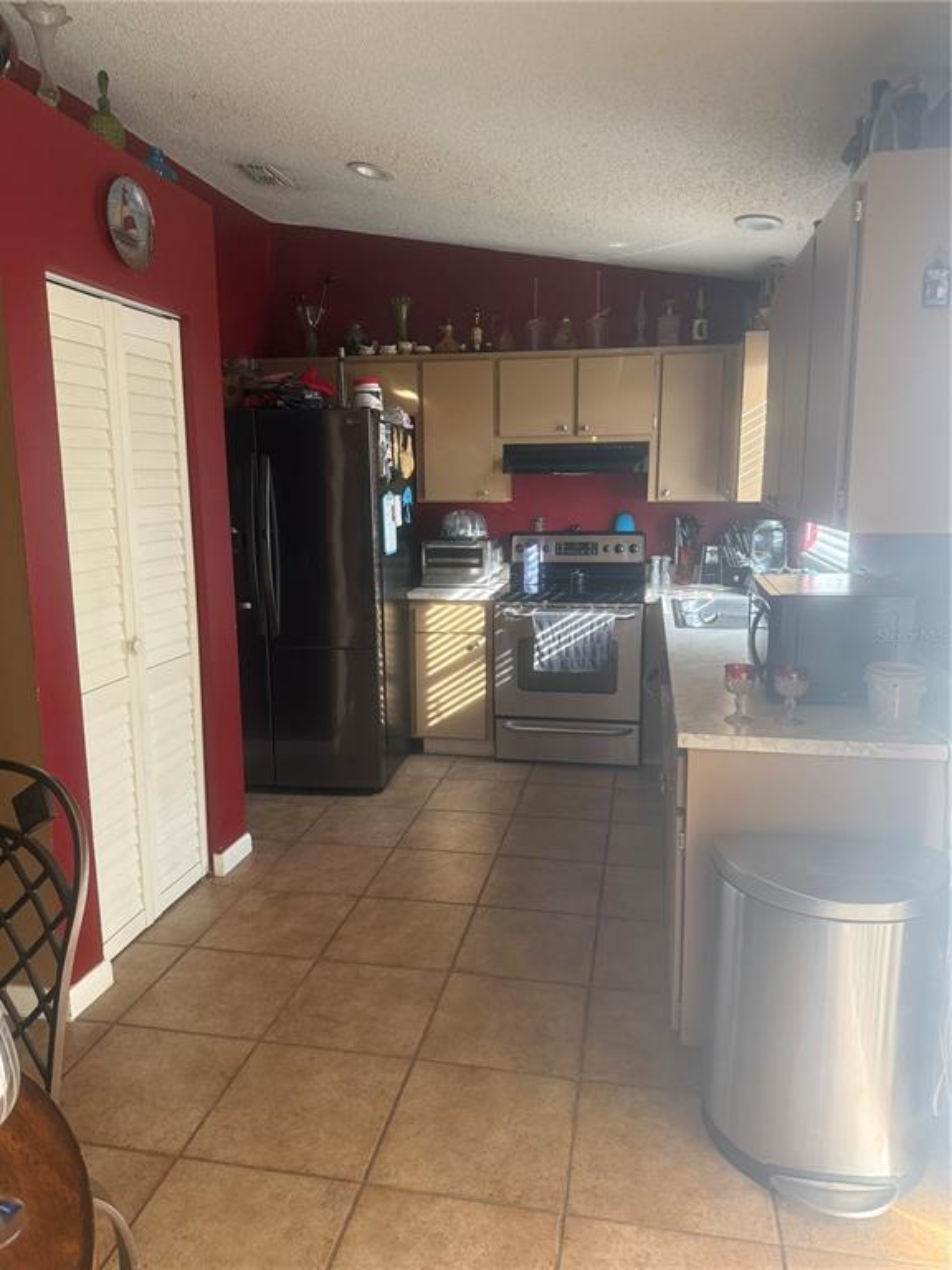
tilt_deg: -9.9
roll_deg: +0.0
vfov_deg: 71.6
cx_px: 476
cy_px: 635
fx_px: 880
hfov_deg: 56.8
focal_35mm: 24
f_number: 1.78
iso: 200
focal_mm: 6.76
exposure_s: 1/79
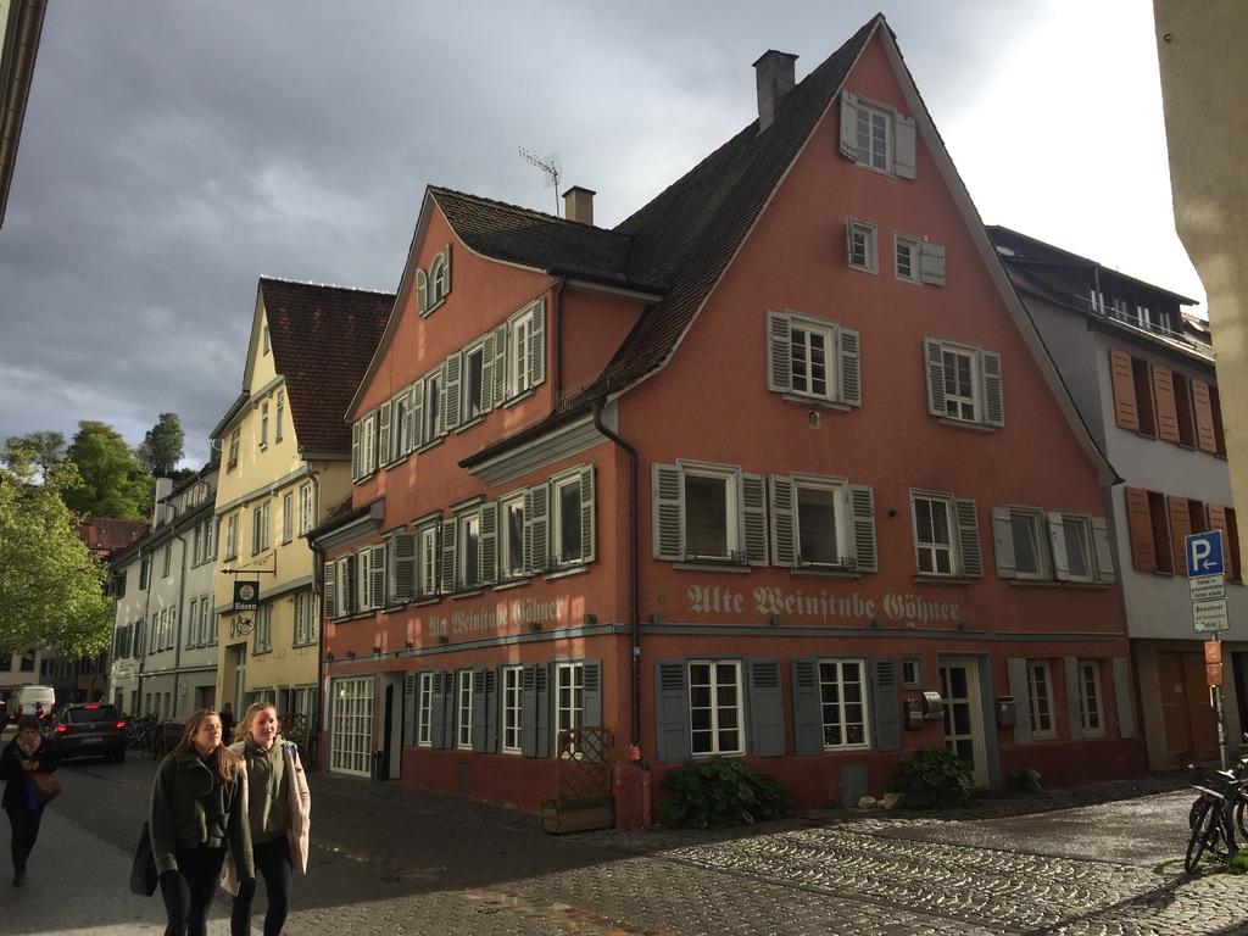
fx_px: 1046
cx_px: 624
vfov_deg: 48.2
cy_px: 468
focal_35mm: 29
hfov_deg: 61.7
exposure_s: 1/1582
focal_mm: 4.15
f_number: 2.2
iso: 32
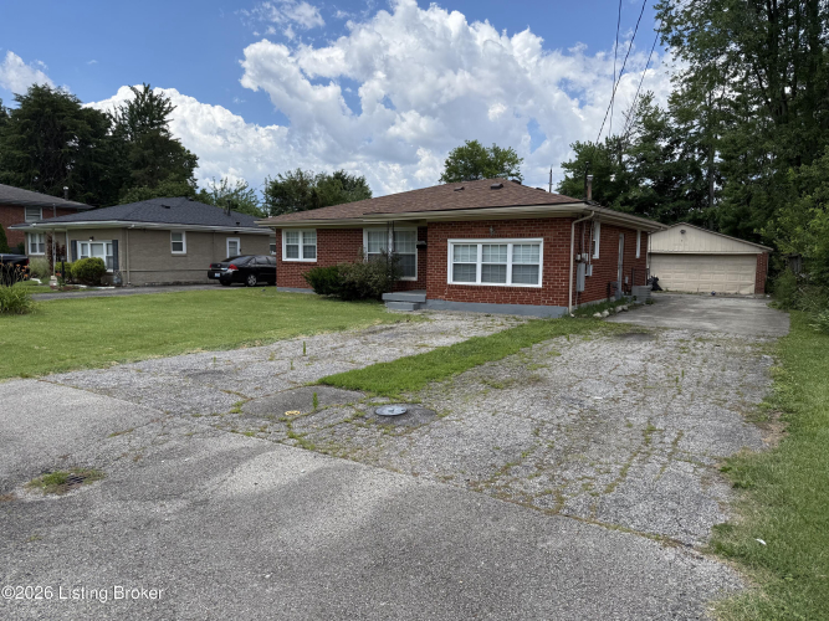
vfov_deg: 56.8
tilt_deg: -4.1
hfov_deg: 71.6
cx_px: 414
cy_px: 310
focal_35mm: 24
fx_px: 575
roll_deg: -0.7
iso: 80
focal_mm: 6.76
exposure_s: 1/4167
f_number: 1.78
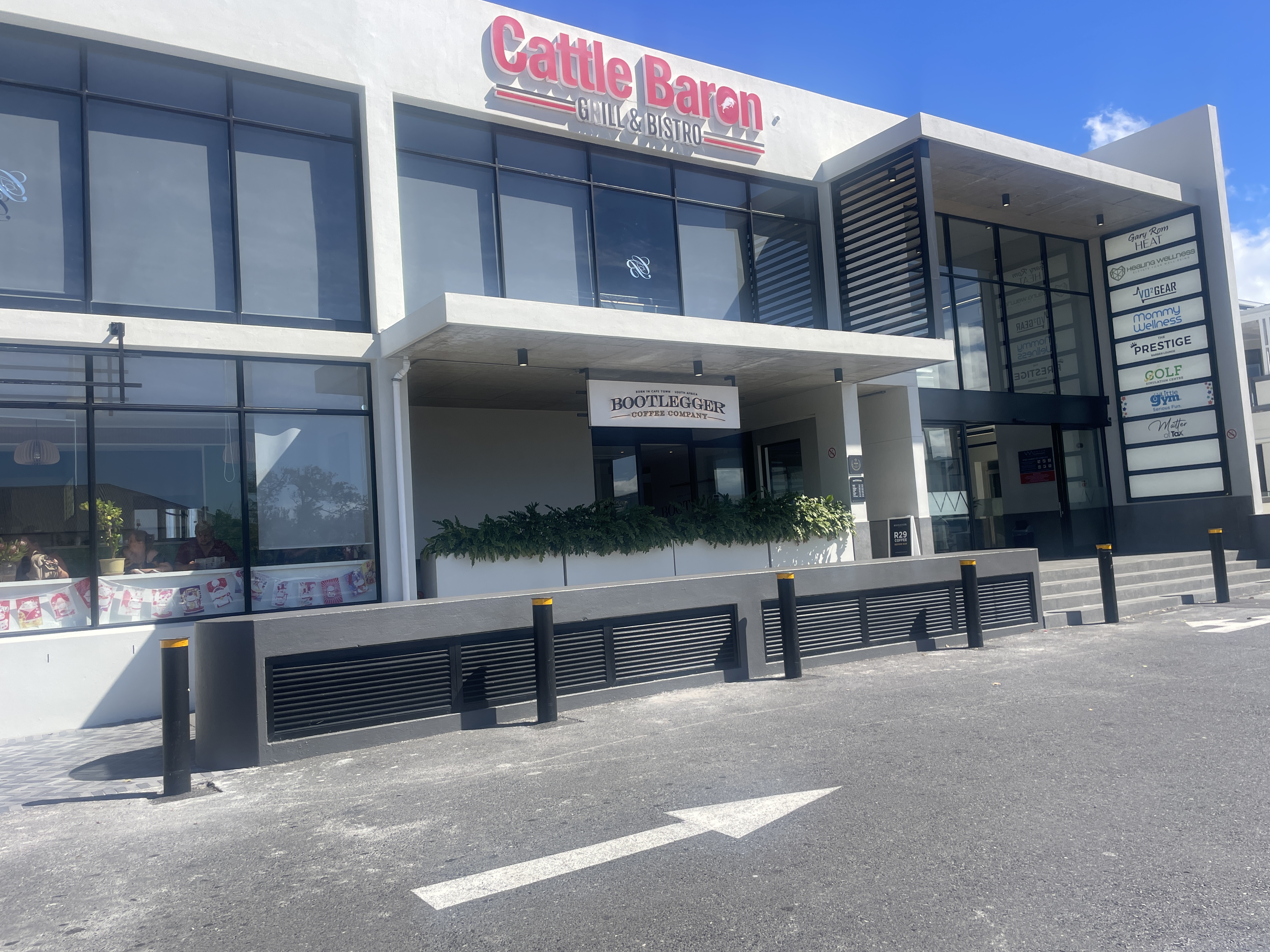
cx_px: 642
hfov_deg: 65.3
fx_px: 991
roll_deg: +3.4
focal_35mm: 27
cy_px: 480
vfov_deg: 51.4
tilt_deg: +4.8
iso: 32
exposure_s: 1/2817
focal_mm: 4.2
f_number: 1.6
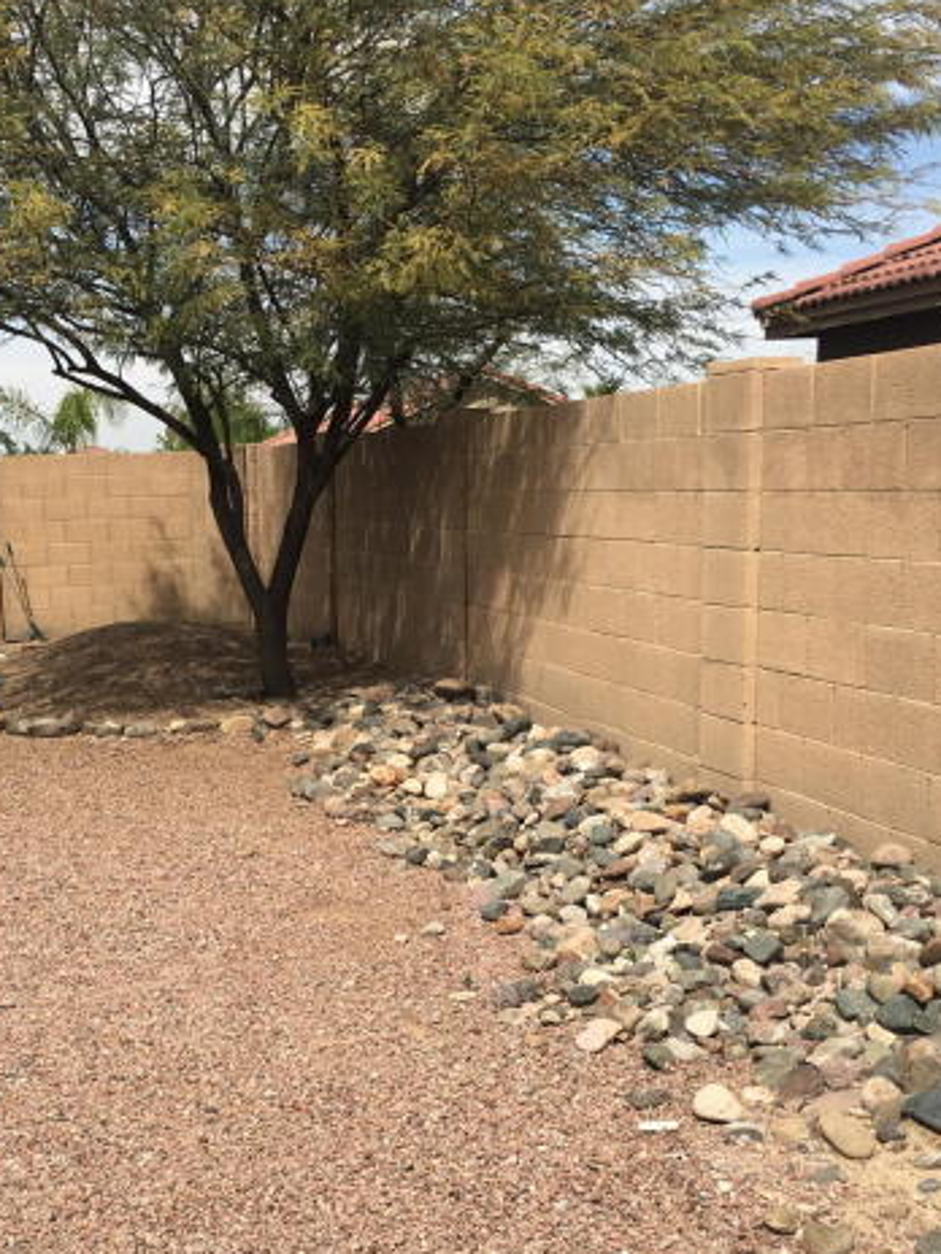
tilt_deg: -9.4
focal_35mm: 48
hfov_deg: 29.9
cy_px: 811
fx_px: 1740
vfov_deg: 39.3
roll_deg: +2.5
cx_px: 265
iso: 25
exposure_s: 1/1709
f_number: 2.2
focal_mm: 4.15
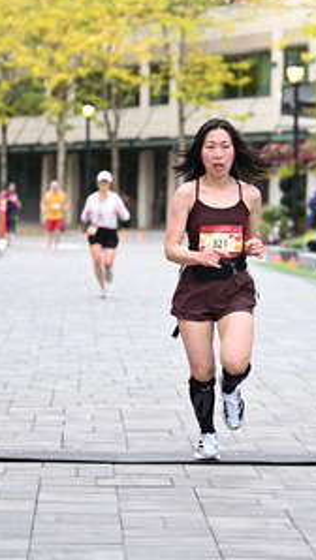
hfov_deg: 8.1
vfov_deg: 14.4
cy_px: 190
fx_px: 2216
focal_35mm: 149
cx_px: 249
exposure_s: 1/2000
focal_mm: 77
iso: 640
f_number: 2.8
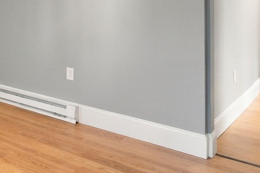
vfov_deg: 25.2
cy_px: -27
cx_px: -55
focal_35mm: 49
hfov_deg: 32.8
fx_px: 354
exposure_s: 1/30
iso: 1600
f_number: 9
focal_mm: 16
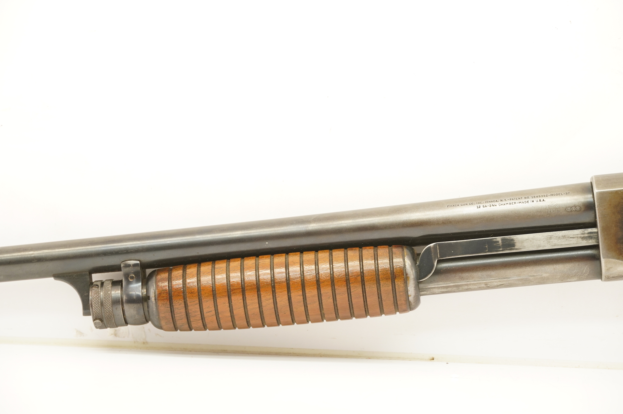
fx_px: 1841
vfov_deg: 12.8
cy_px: 207
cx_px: 312
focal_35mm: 106
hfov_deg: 19.2
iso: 500
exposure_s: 1/60
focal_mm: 71
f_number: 5.6
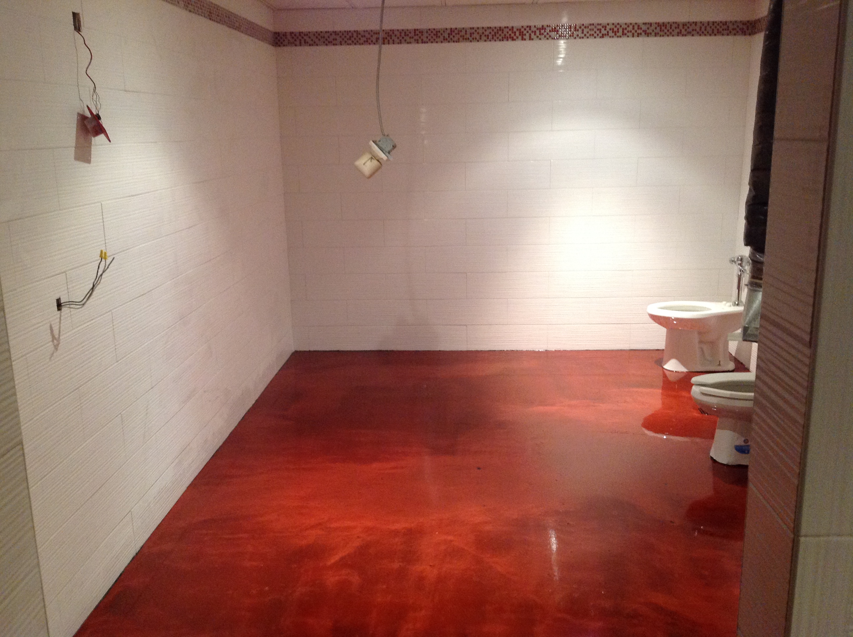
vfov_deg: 40.6
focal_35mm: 35
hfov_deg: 52.7
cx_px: 426
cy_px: 318
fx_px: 861
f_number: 2.4
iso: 200
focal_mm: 4.28
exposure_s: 1/15
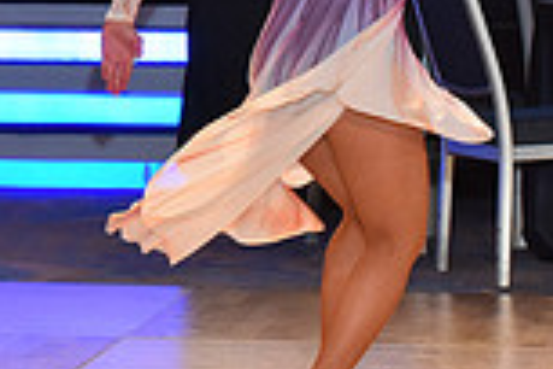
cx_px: -351
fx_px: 4086
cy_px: -172
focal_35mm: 266
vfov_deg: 5.1
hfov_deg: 7.6
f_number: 5
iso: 2000
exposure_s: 1/320
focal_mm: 70
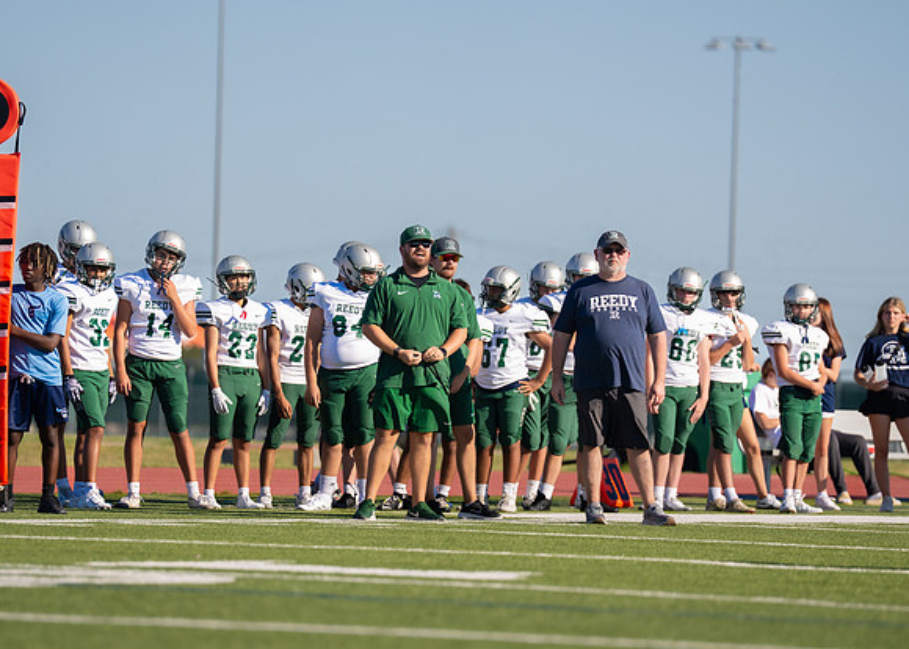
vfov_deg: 5.4
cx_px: 455
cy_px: 379
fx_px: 6824
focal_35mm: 264
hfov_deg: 7.6
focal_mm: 200
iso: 400
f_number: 2.8
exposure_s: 1/8000
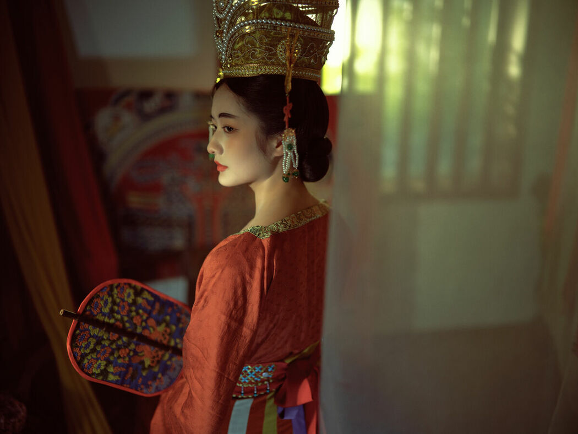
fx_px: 668
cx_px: 289
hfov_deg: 46.8
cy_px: 217
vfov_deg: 36.0
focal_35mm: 40
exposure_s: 1/250
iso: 200
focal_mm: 50
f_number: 1.4
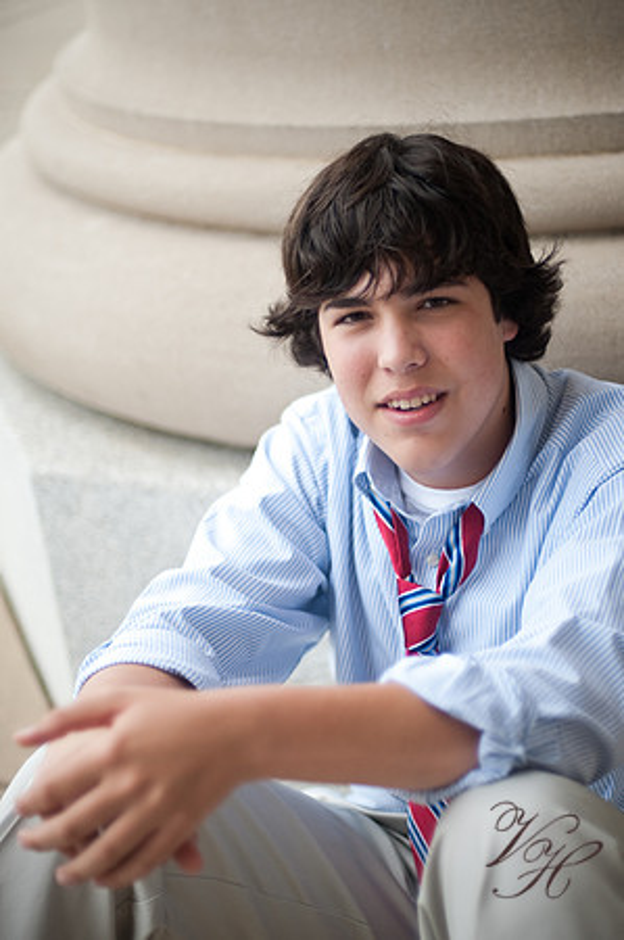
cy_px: 470
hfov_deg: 26.9
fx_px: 1303
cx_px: 312
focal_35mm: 50
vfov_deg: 39.6
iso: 320
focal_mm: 50
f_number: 1.4
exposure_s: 1/1250
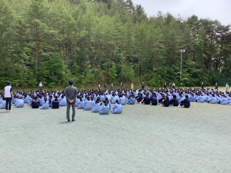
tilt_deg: -2.4
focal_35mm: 31
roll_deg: -0.6
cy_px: 86
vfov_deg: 45.4
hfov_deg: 58.4
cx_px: 116
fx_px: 207
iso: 25
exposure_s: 1/727
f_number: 2.4
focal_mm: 3.3
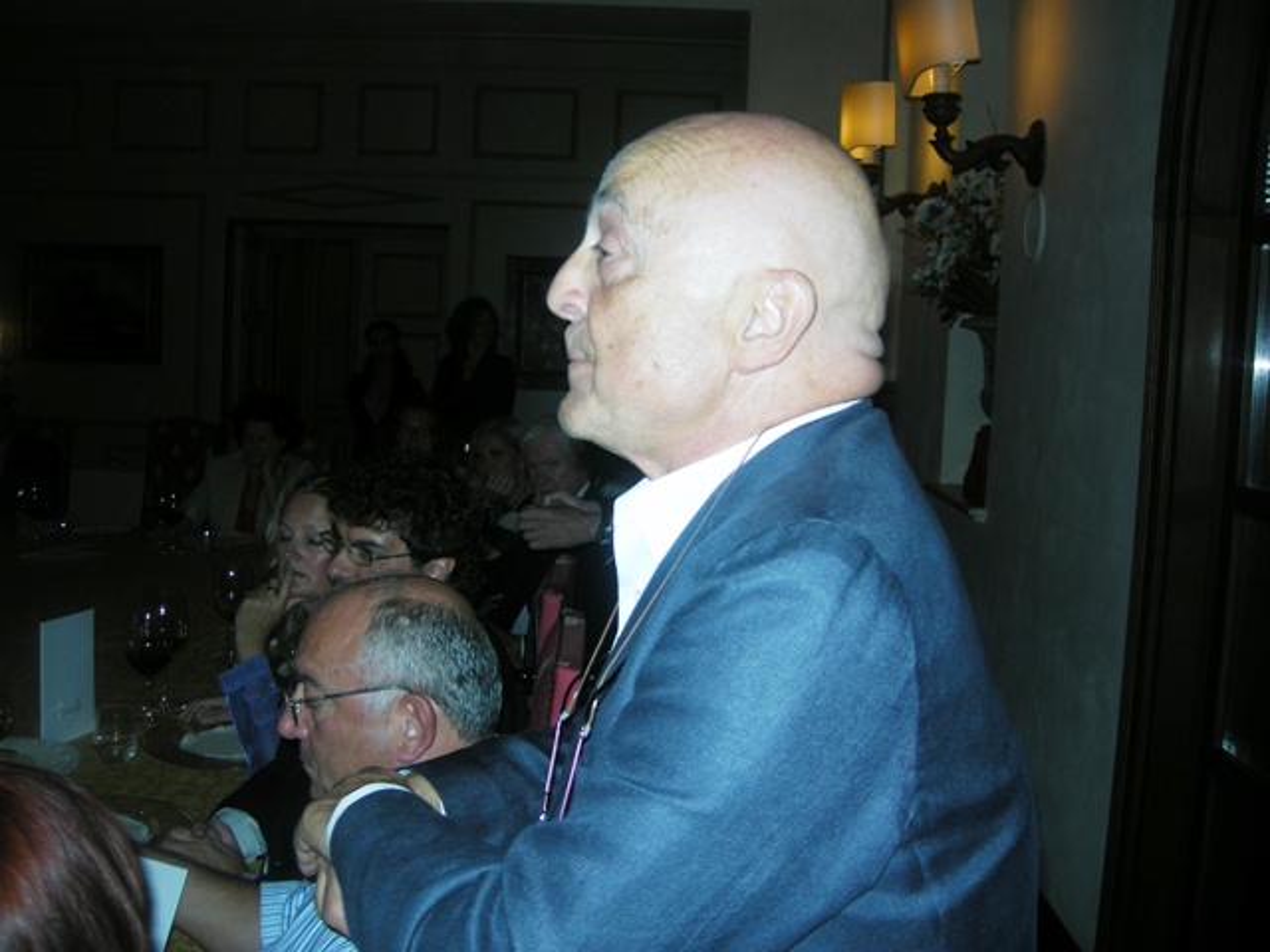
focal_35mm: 36
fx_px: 1321
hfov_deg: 51.4
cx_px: 635
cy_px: 476
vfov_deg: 39.7
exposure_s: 1/60
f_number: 2.7
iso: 64
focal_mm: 7.5
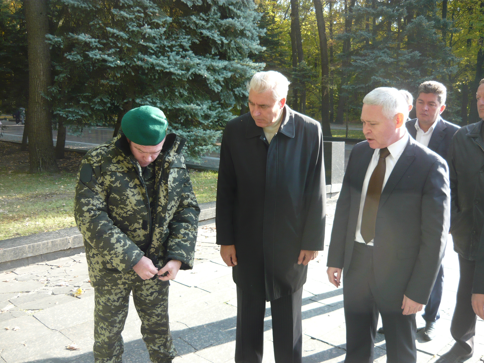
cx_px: 242
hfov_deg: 55.4
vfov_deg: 42.9
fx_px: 461
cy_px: 182
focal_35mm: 33
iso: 100
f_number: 2.8
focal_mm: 5.5
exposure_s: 1/80
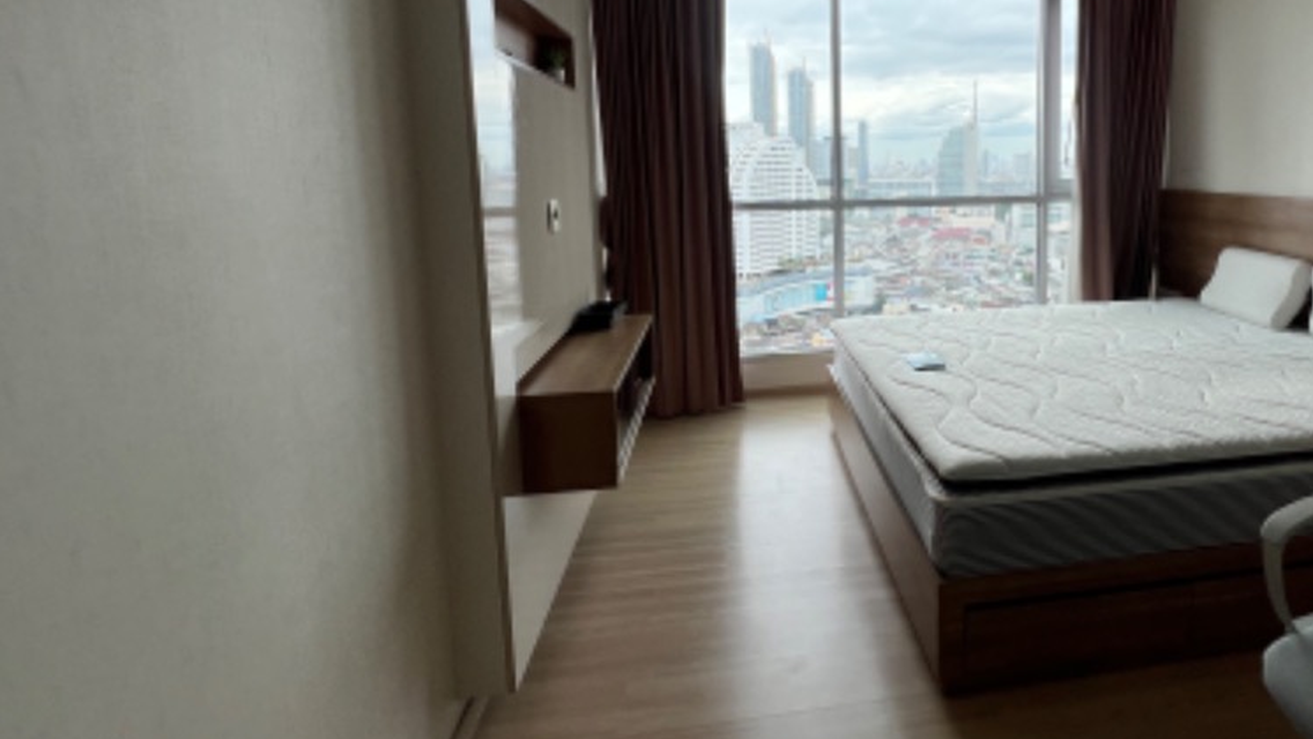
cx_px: 851
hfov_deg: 87.1
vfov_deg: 56.9
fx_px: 661
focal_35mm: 19
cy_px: 238
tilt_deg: -5.7
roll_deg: +0.0
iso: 32
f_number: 1.8
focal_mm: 1.57
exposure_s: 1/345
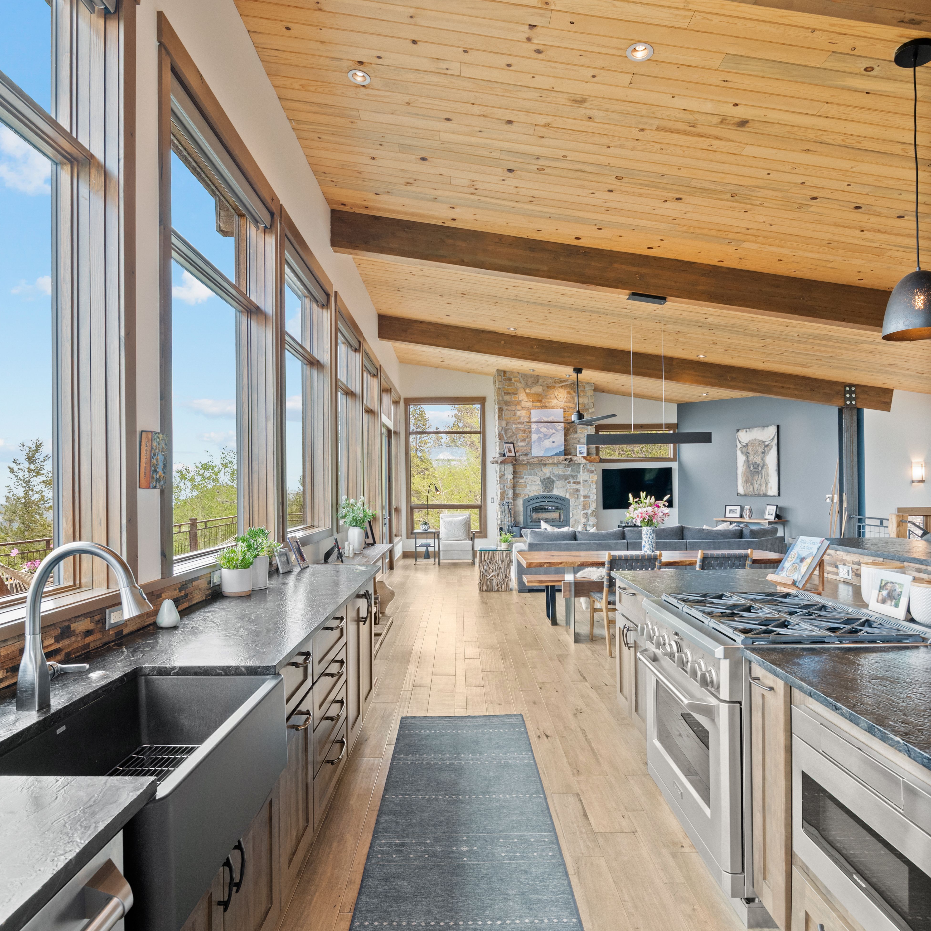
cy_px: 498
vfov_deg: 72.1
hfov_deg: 72.1
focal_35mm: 21
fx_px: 639
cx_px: 453
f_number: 9
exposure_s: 1/15
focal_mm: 16
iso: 900
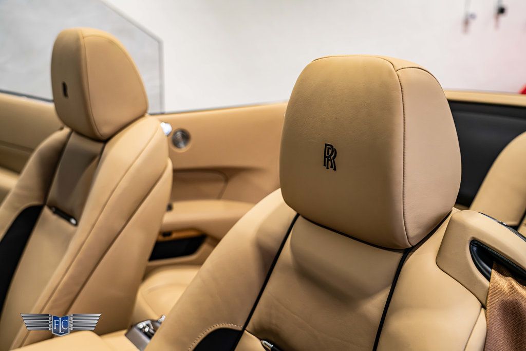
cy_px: 176
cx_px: 263
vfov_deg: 34.2
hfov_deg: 49.5
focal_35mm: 39
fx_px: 570
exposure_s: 1/80
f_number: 4
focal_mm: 39
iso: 1250
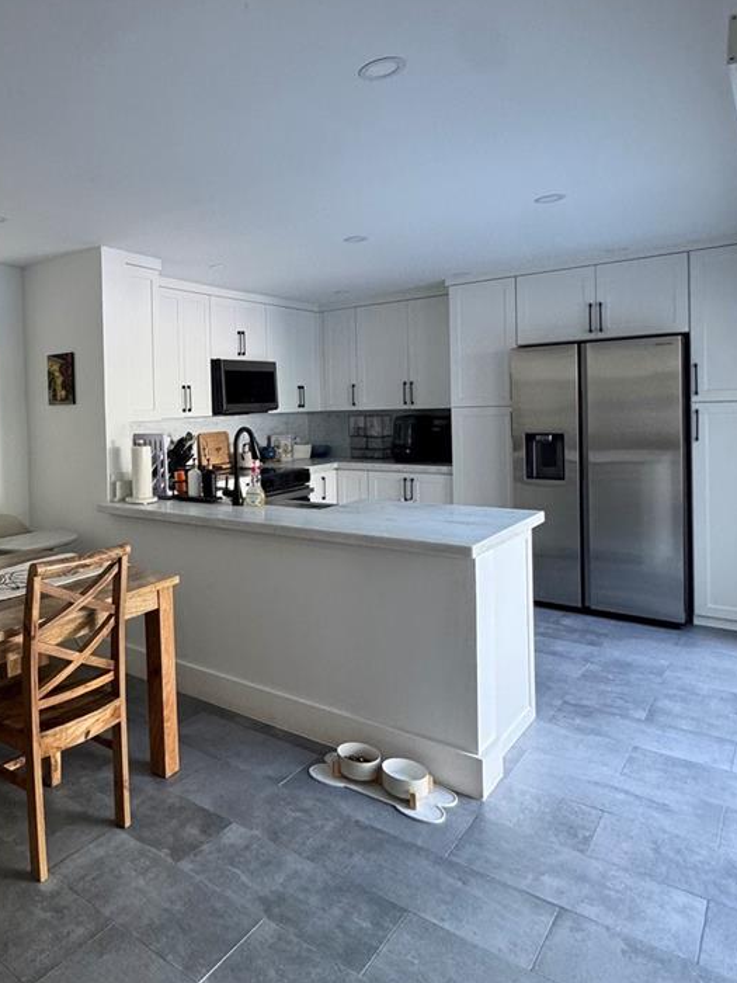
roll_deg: +2.9
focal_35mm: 24
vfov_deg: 71.2
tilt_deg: -1.3
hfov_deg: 52.1
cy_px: 424
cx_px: 119
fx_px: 681
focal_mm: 2.22
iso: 250
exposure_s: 1/99
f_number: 2.2
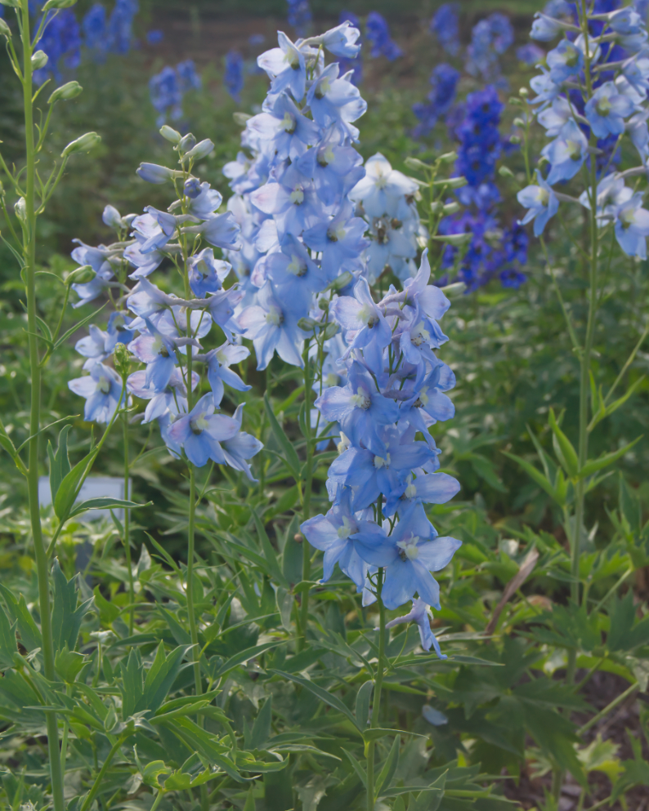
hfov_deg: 20.0
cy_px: 433
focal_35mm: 77
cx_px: 325
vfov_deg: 24.9
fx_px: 1839
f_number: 10
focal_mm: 45
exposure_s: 1/500
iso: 800
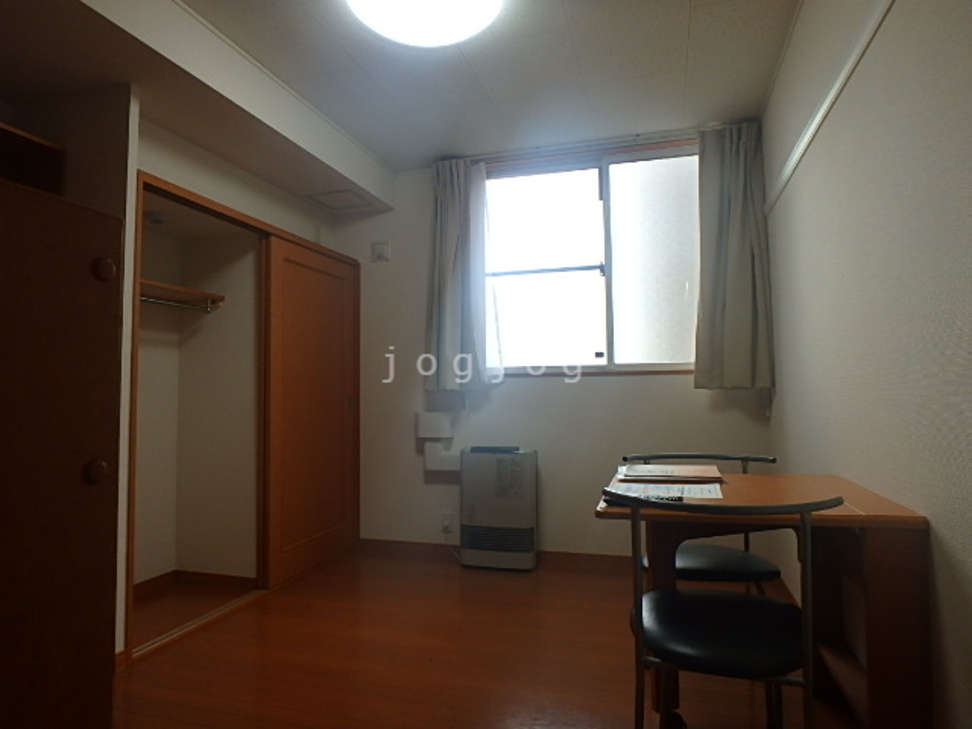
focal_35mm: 21
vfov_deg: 63.4
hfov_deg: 79.0
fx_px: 590
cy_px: 364
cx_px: 486
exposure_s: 1/50
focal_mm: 3.7
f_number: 3.5
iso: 125
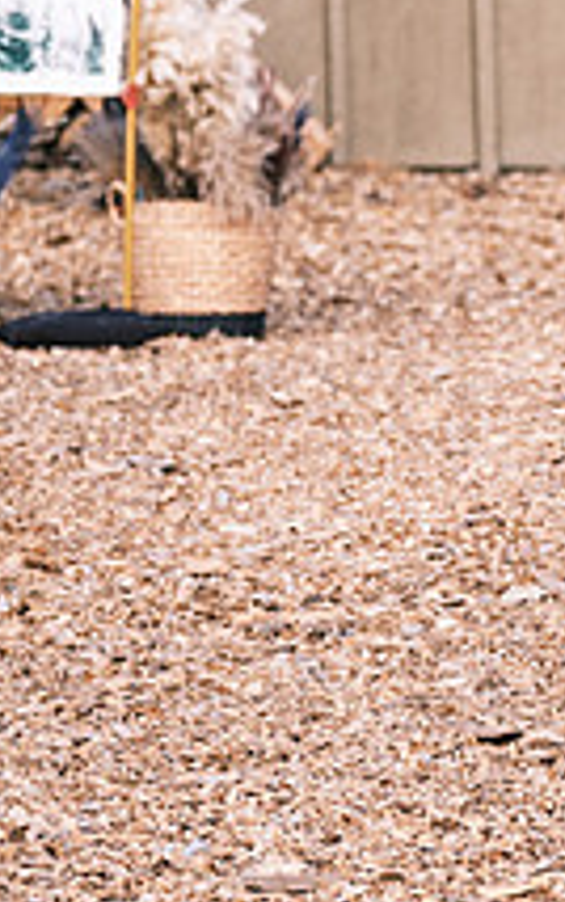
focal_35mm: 382
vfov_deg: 5.5
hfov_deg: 3.4
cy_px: 206
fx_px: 9399
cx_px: 1269
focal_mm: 83.8
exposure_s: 1/1000
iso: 400
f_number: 2.8
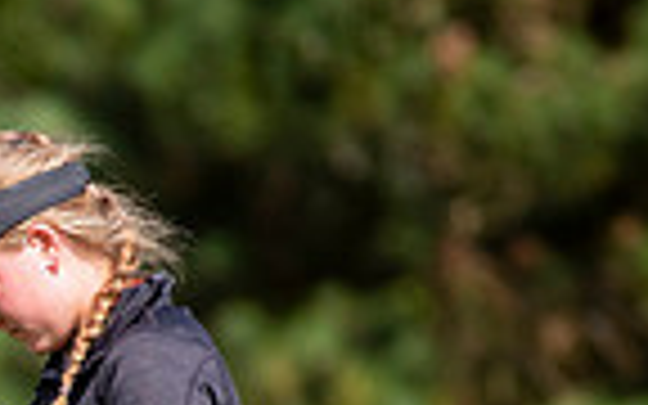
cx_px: -369
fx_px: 21828
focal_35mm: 1236
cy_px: 727
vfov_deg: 1.1
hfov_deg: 1.7
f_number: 4.5
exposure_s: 1/4000
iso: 400
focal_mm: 300
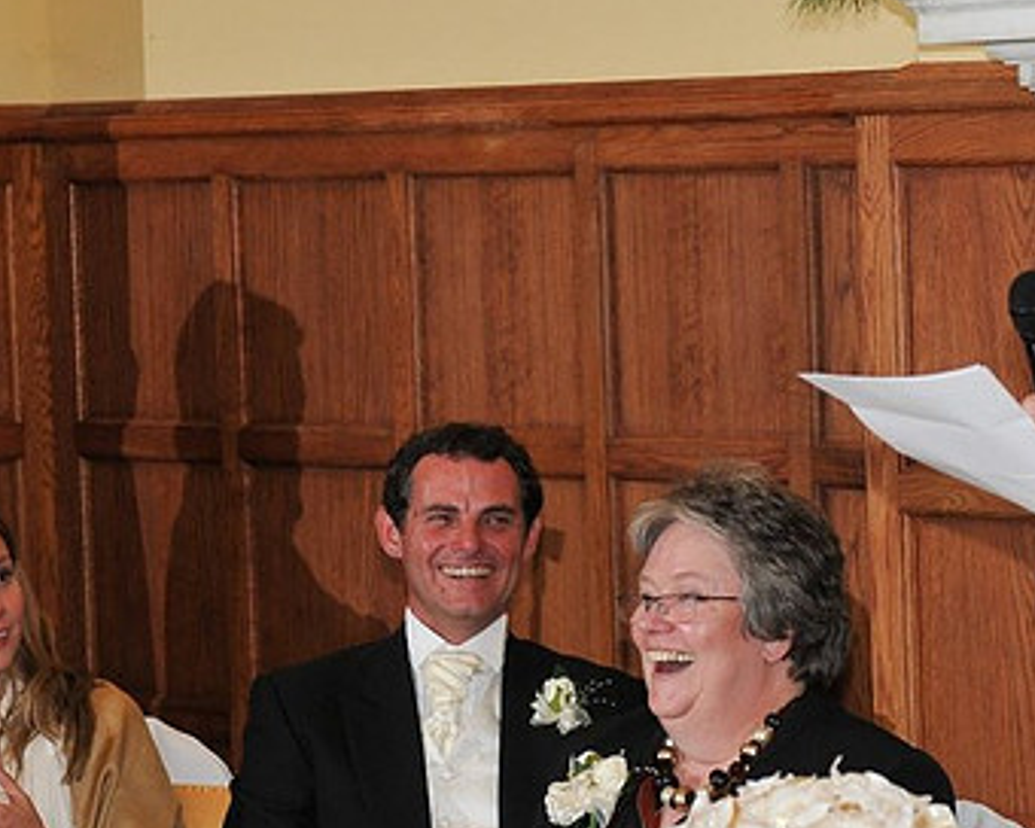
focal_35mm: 149
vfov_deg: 10.4
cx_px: 661
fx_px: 4564
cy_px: 426
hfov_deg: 12.9
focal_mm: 62
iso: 500
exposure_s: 1/200
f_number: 4
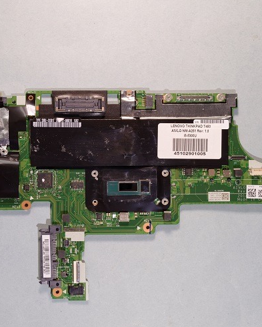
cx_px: 94
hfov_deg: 28.1
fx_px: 520
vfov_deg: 34.9
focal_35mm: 54
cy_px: 162
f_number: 8
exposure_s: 1/6
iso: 100
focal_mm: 25
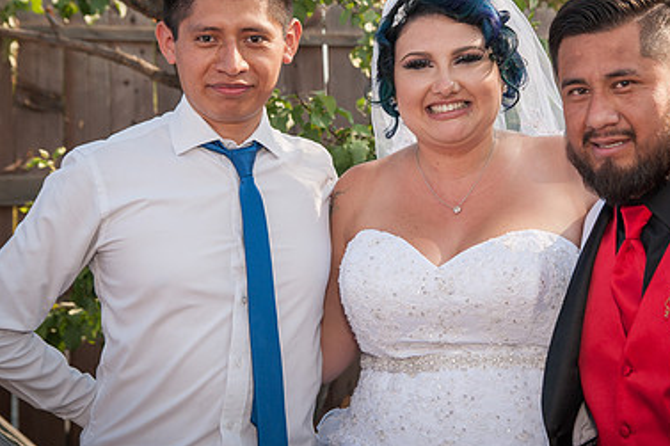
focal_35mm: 100
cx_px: 414
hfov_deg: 20.4
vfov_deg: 13.6
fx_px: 1860
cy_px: 140
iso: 200
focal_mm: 65
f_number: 5
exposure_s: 1/800
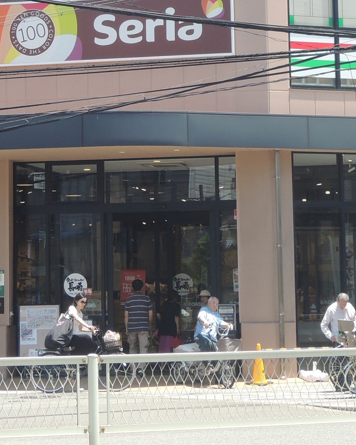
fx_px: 1726
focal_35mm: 131
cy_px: 34
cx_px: 101
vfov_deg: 14.5
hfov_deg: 11.8
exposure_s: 1/320
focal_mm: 9
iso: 100
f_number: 3.7
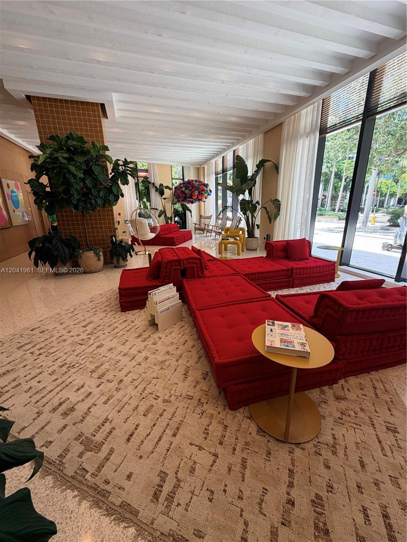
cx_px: 204
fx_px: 219
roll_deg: +0.9
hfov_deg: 85.7
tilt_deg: -15.9
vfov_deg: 102.1
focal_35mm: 14
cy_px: 271
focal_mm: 2.22
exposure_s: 1/134
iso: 40
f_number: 2.2
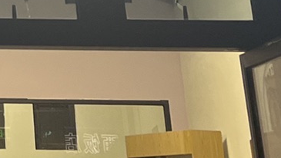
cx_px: -247
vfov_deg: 7.2
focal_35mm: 155
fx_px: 1156
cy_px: -282
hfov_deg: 12.5
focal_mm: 5.7
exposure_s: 1/100
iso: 80
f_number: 1.5
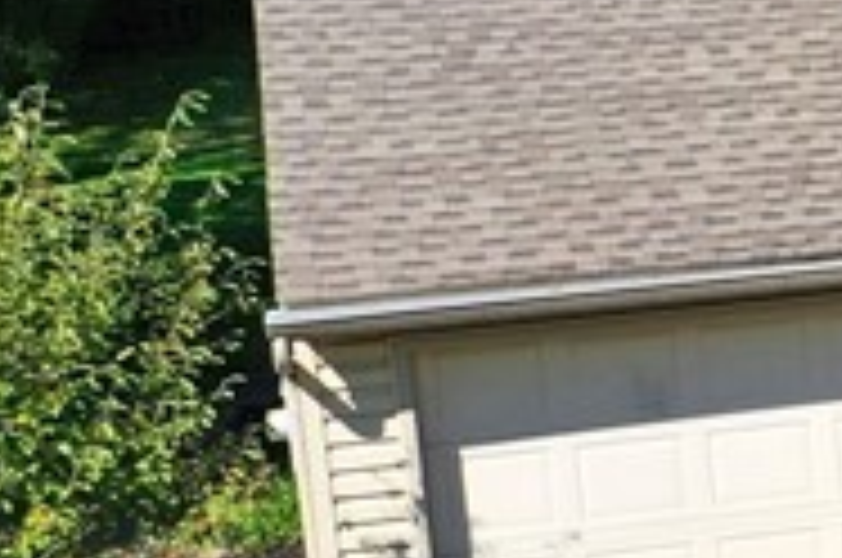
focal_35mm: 163
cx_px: 2062
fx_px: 3806
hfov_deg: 10.7
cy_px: 405
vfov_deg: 8.4
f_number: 5.6
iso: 100
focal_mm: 10.26
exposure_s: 1/500
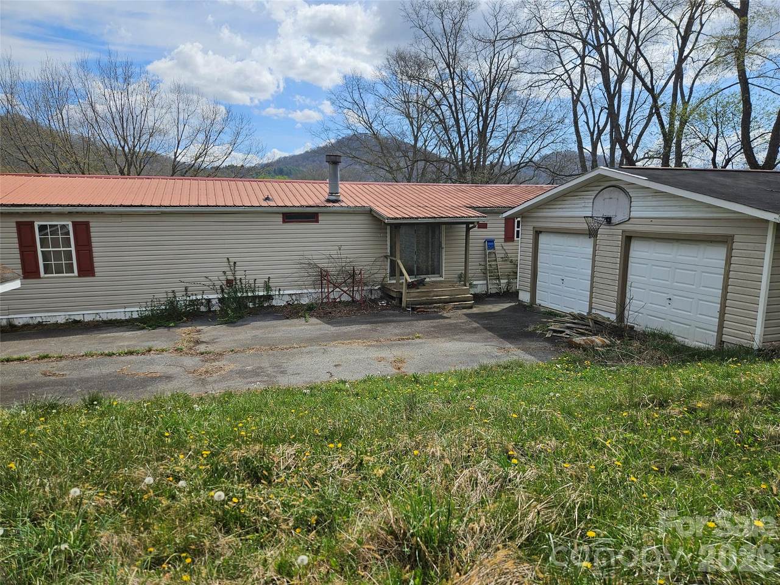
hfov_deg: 73.9
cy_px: 292
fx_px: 518
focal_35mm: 23
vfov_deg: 58.9
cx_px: 390
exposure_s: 1/3333
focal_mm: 5.4
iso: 25
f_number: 1.8
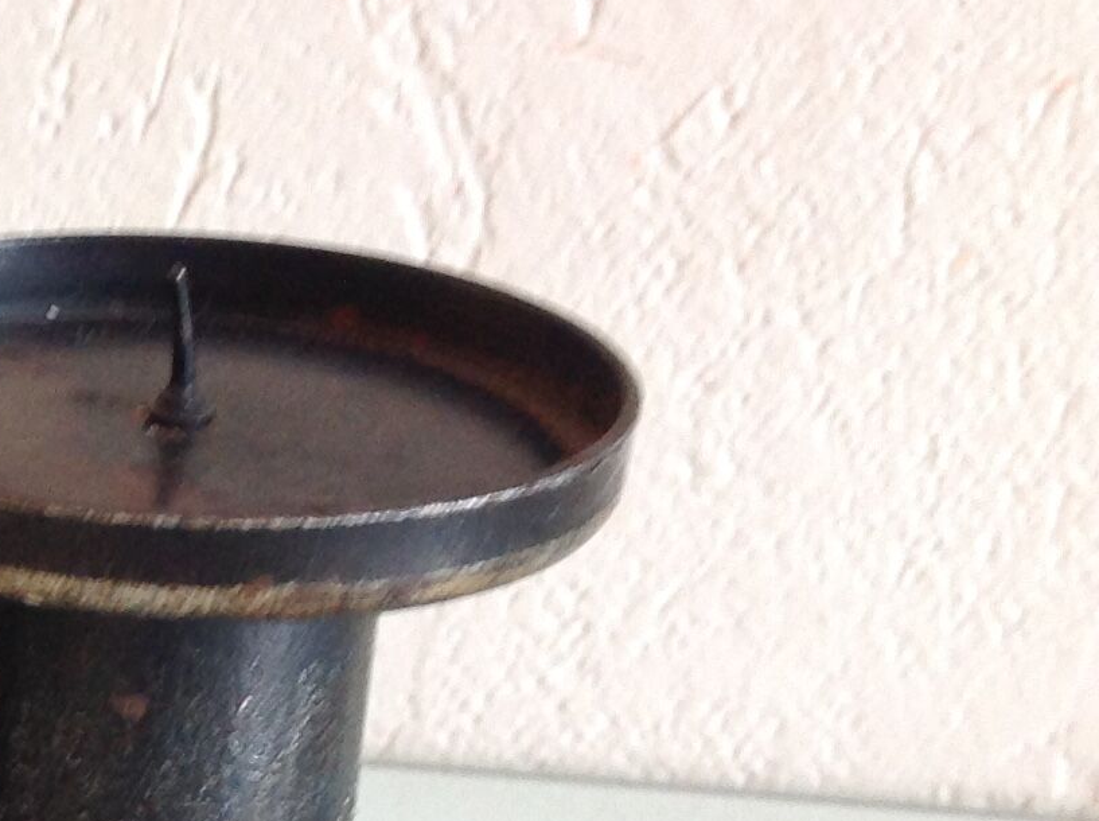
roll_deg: +0.7
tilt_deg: -27.8
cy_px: 937
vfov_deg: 13.0
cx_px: -537
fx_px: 3518
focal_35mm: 111
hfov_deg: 16.3
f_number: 2.4
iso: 100
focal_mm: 4.28
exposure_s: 1/15
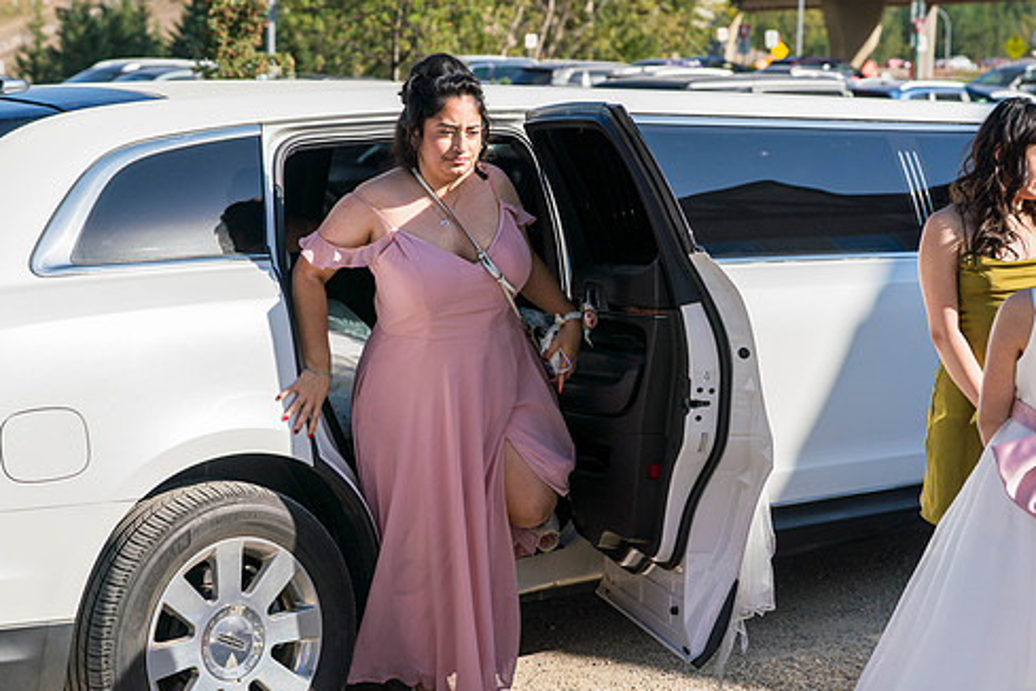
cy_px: 368
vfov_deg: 19.5
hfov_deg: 28.8
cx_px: 496
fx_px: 2014
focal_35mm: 70
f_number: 4
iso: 250
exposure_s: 1/2000
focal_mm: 59
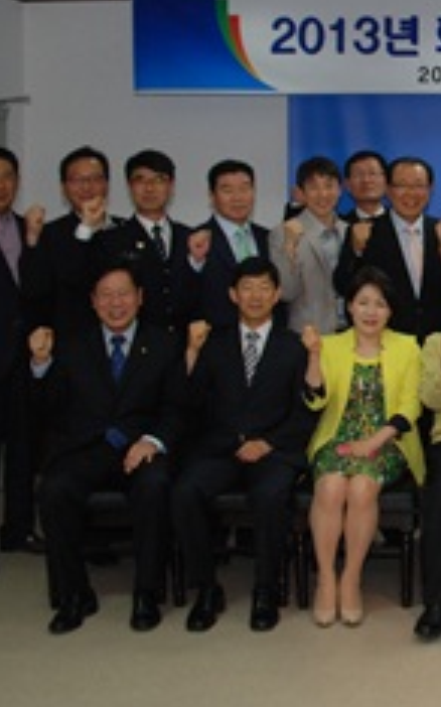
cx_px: 550
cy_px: 273
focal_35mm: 59
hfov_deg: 20.4
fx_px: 1136
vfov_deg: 34.4
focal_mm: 18
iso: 200
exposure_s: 1/60
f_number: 4
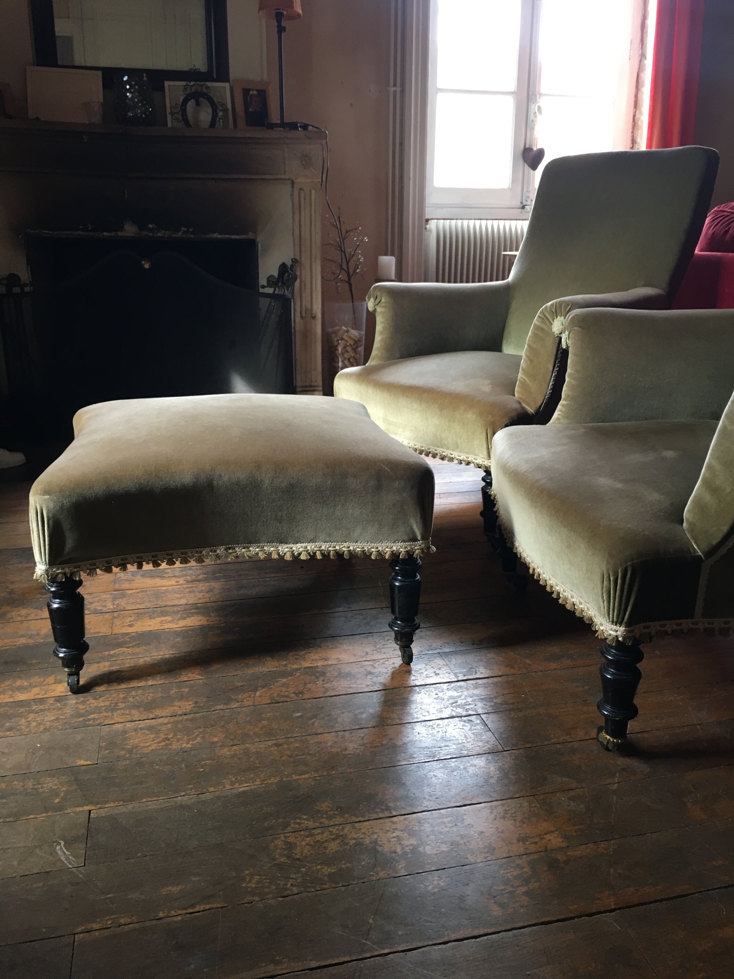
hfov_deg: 48.2
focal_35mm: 29
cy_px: 490
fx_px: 820
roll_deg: -0.4
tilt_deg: -15.9
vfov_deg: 61.7
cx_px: 367
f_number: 2.2
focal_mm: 4.15
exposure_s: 1/33
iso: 100
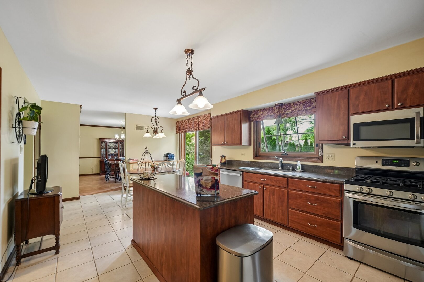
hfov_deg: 104.3
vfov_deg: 81.2
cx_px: 212
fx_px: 165
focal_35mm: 14
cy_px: 141
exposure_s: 1/30
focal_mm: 14
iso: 400
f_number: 2.8
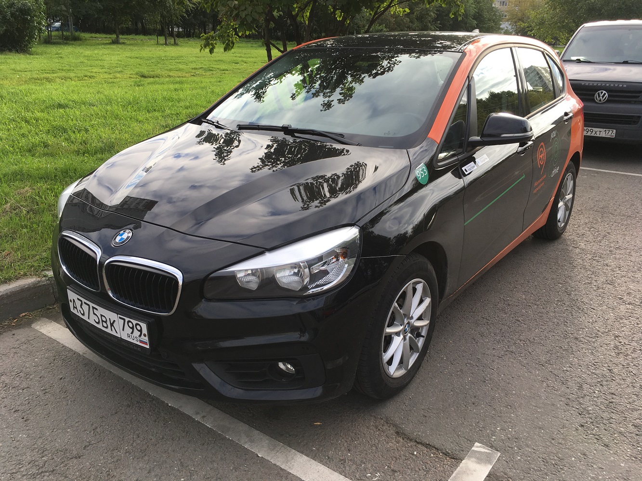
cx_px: 321
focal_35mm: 29
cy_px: 240
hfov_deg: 61.7
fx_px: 538
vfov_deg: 48.2
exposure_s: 1/379
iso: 25
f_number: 2.2
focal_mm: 4.15
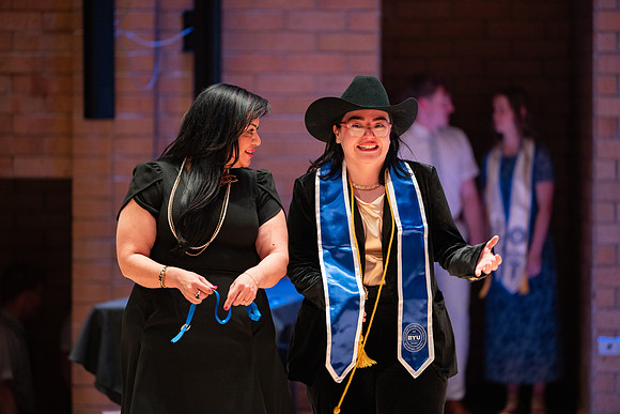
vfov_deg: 6.9
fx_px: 3445
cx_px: 310
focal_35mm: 200
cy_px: 207
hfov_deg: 10.3
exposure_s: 1/200
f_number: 2.8
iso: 1000
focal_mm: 200
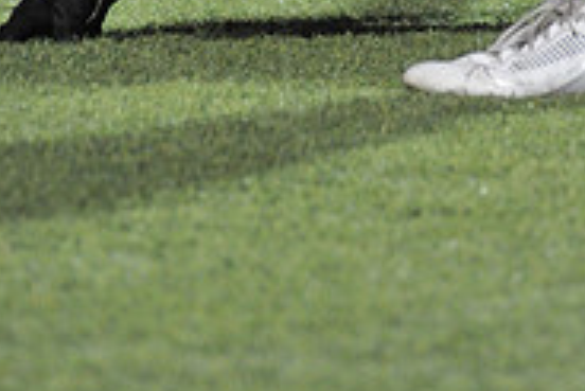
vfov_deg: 0.9
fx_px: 25597
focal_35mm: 1574
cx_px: 359
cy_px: -474
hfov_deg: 1.3
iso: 6400
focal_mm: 500
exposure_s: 1/200
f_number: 7.1
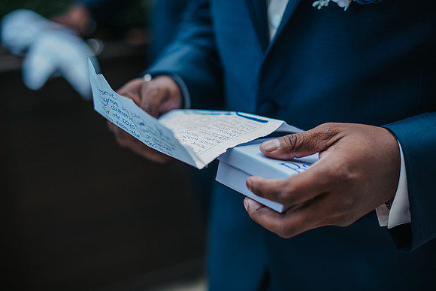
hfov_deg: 39.6
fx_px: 606
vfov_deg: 27.0
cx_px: 218
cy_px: 146
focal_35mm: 50
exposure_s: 1/640
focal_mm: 50
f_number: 2.2
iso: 320
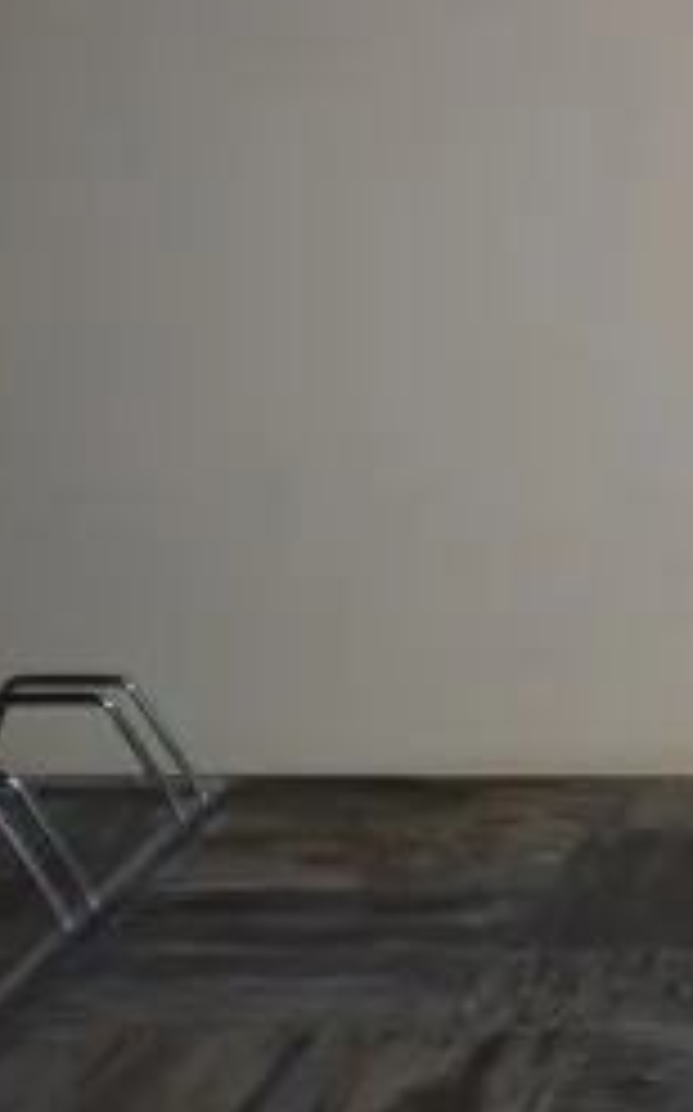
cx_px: 1332
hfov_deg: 13.5
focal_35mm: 84
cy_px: 284
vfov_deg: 24.3
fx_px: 2553
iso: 3200
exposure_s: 1/60
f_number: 3.8
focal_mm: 21
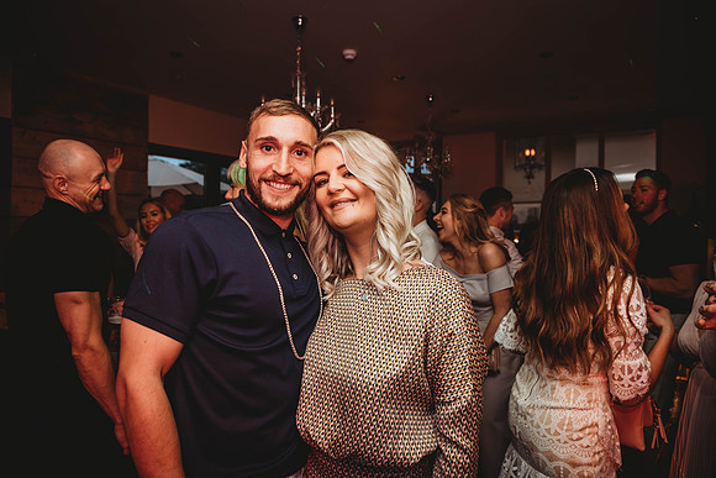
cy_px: 239
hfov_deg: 73.7
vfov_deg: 53.2
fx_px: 477
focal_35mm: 24
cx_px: 358
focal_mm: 24
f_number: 4
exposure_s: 1/80
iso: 400
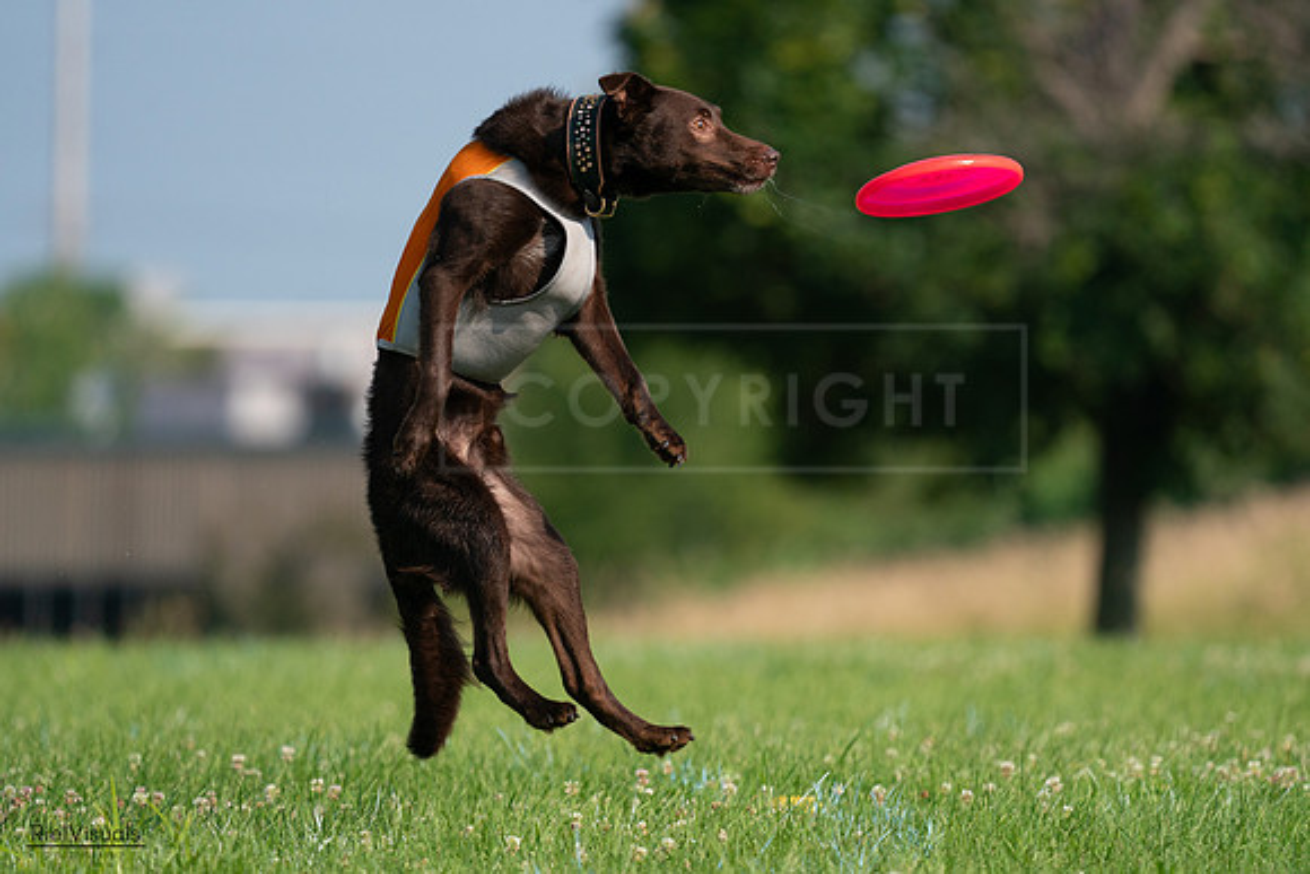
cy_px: 437
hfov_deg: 4.4
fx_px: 16997
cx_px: 655
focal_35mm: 467
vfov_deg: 2.9
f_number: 6.3
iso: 1000
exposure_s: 1/4000
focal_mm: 467
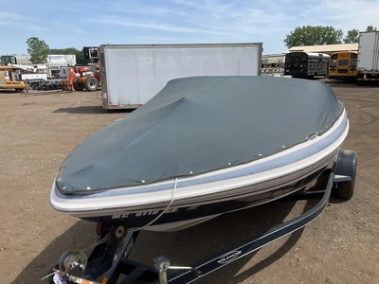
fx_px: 318
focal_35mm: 29
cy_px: 142
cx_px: 190
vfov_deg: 48.2
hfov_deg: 61.7
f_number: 1.8
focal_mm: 3
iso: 25
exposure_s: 1/1912
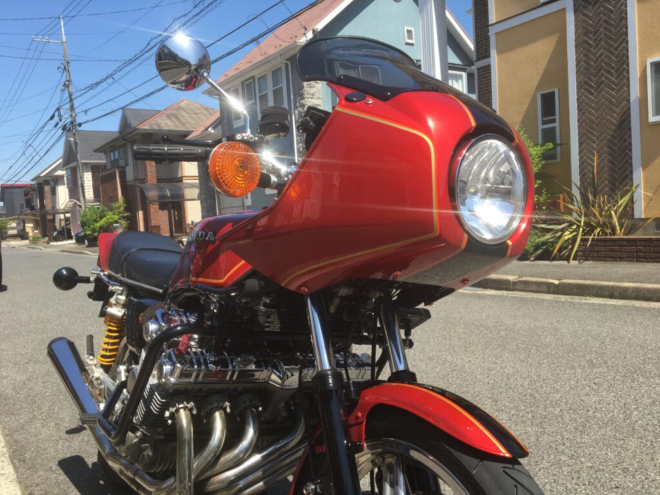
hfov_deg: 61.7
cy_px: 248
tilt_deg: -3.6
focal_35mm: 29
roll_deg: +4.4
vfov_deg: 48.2
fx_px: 553
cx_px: 330
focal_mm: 4.15
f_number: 2.2
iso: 25
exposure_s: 1/864
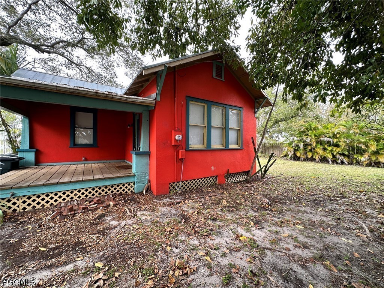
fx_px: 155
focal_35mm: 14
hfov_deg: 102.1
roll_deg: +0.7
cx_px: 192
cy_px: 144
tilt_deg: +1.3
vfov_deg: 85.7
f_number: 2.2
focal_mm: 2.22
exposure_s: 1/99
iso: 50
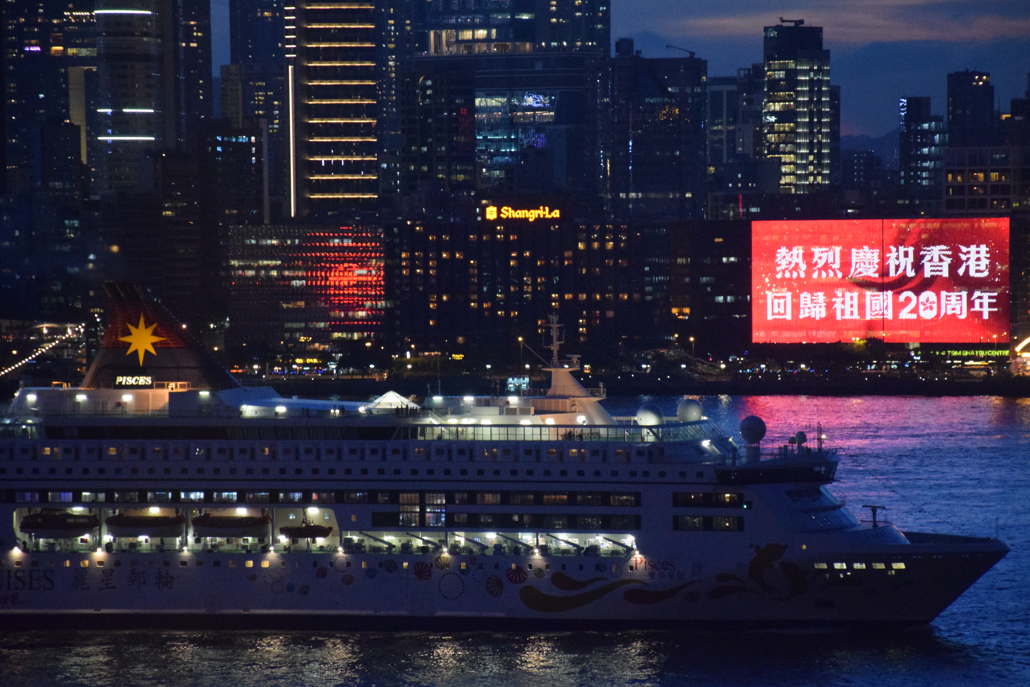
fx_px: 5292
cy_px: 331
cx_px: 549
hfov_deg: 11.1
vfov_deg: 7.4
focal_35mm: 185
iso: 6400
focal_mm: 112
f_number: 5.6
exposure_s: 1/50
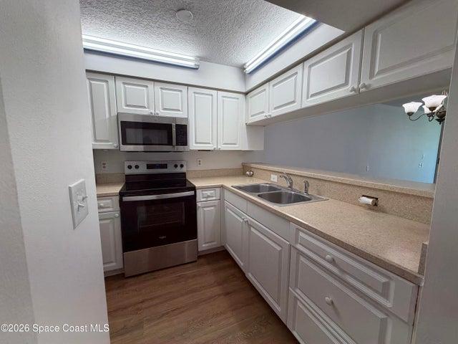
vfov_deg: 85.7
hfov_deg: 102.1
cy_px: 172
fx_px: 185
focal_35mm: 14
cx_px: 229
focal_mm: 2.22
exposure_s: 1/120
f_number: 2.2
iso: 80
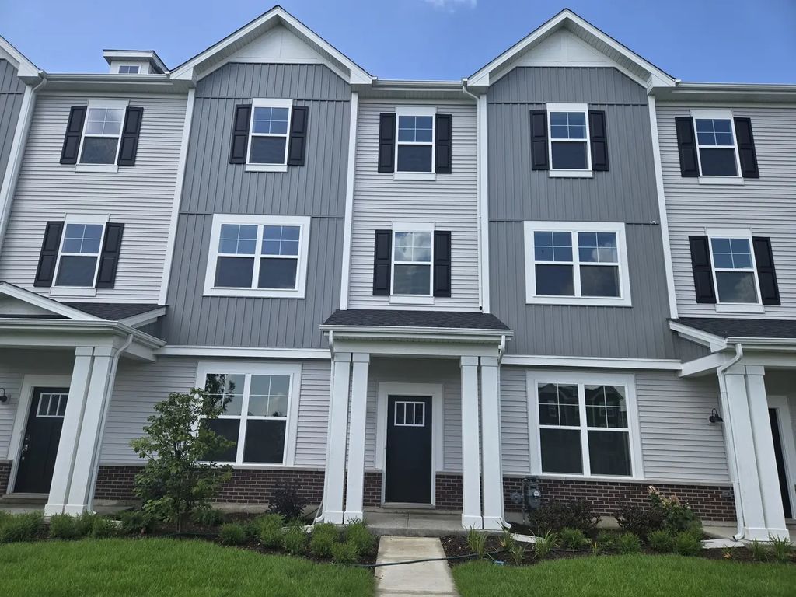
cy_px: 298
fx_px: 529
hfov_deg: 73.9
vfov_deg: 58.9
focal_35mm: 23
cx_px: 398
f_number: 1.8
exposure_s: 1/1242
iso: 25
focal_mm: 5.4
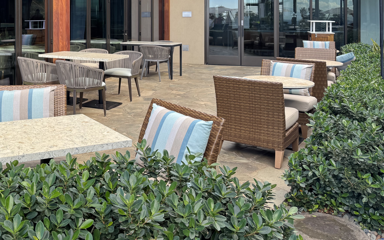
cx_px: 92
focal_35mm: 41
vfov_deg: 29.8
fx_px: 429
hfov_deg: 46.3
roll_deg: -0.1
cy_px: 18
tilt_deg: -0.4
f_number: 1.78
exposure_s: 1/693
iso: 80
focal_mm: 6.76
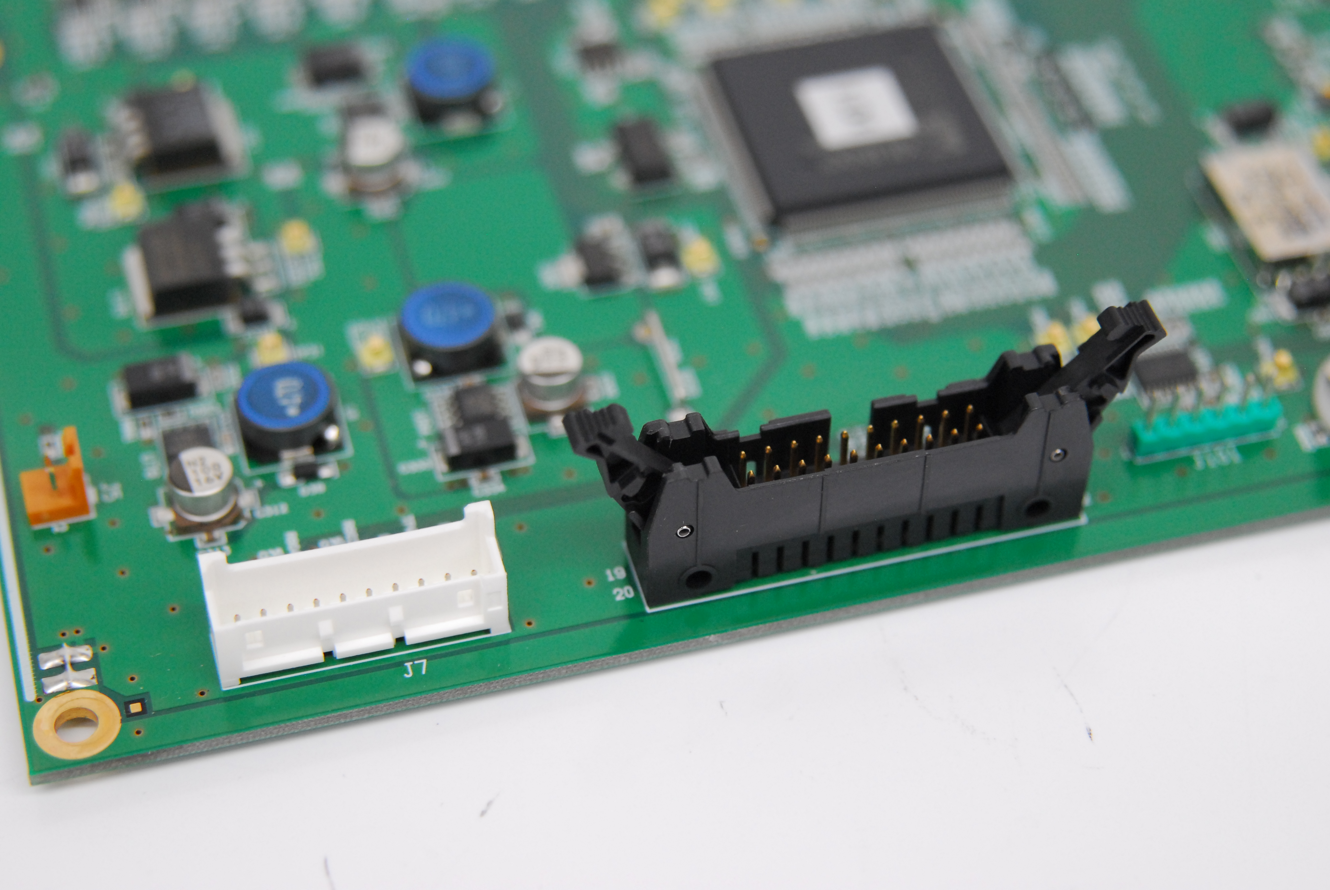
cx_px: 665
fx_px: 3107
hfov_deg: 24.2
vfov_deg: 16.3
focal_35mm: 84
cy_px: 445
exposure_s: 1/125
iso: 800
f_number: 3.8
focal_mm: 56
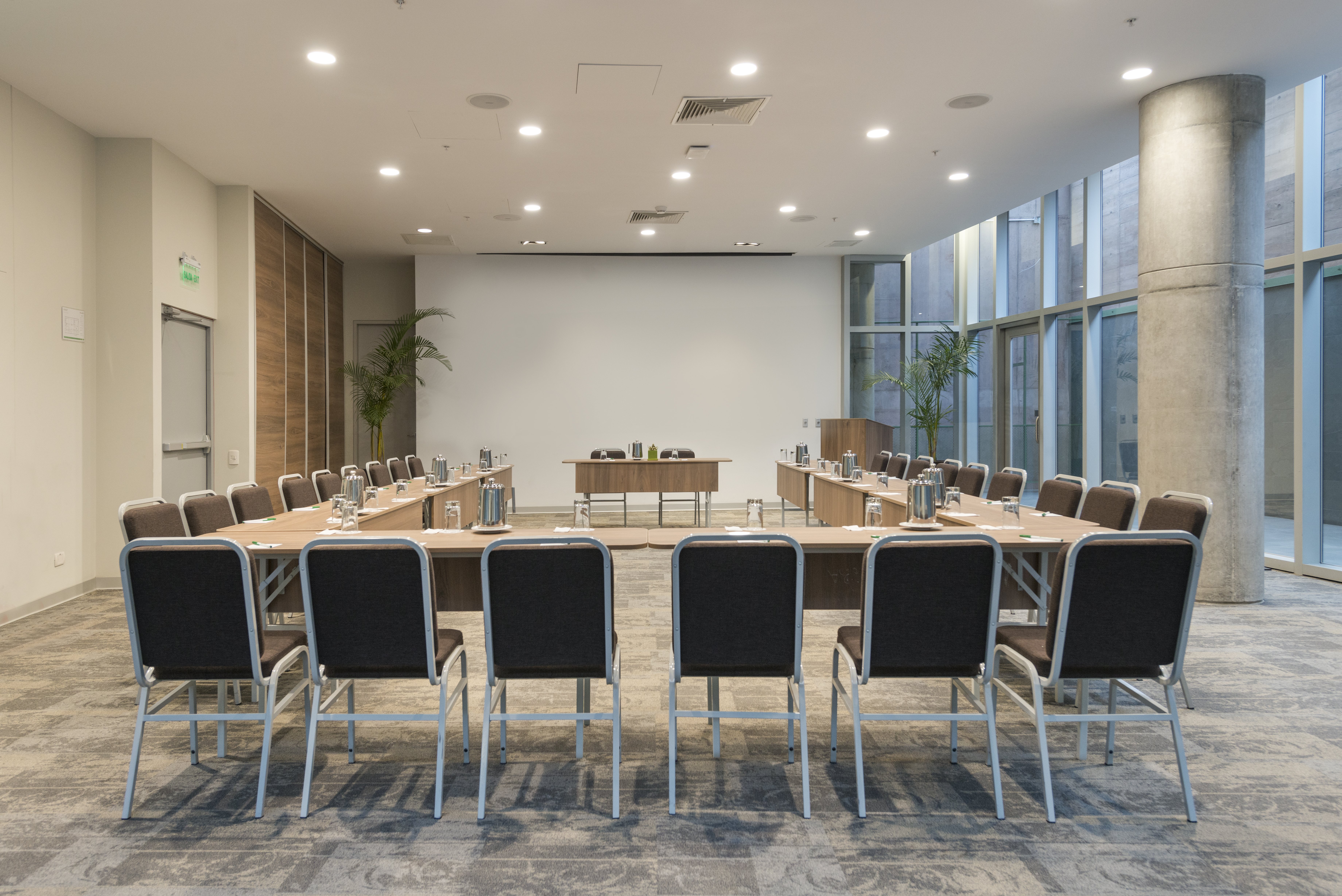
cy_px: 448
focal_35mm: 24
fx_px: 895
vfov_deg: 53.2
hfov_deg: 73.7
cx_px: 671
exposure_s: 1/20
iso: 500
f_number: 7.1
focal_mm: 24
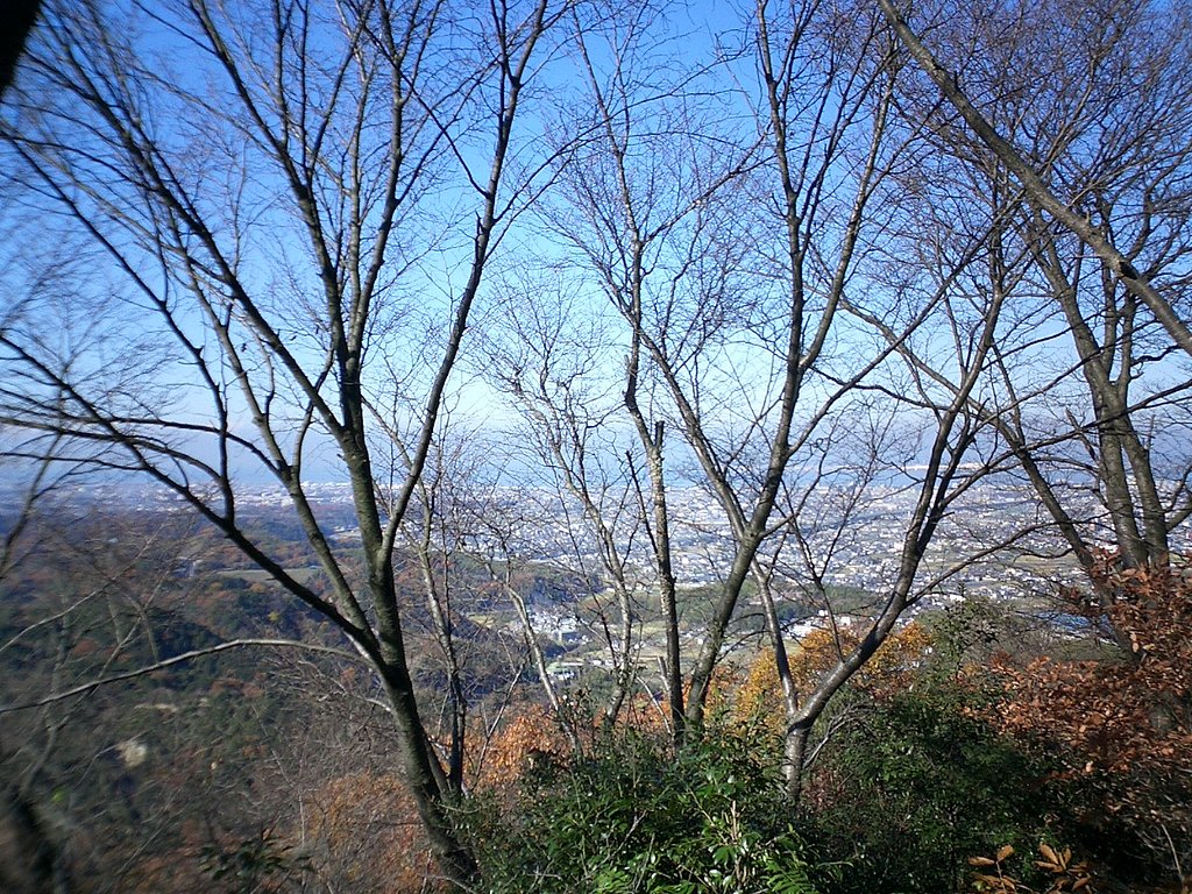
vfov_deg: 38.7
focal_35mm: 37
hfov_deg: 50.1
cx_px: 596
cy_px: 447
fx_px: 1274
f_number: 3.5
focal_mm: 5.6
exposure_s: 1/800
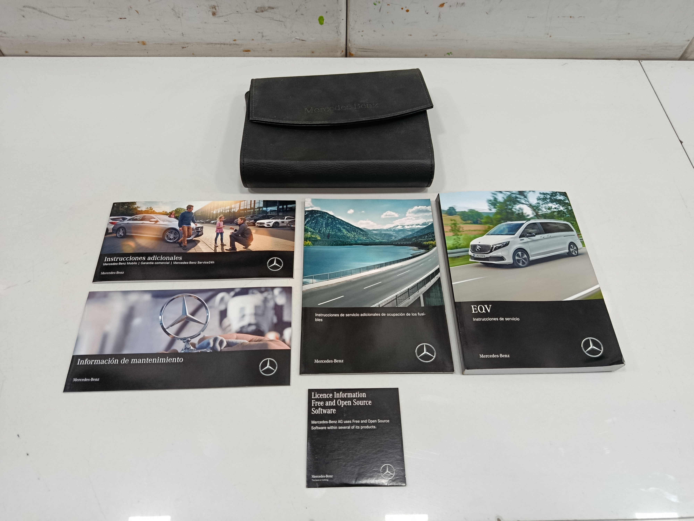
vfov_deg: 56.8
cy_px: 260
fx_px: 481
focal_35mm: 24
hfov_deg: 71.6
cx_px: 347
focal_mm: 5.24
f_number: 1.7
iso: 1042
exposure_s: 1/100
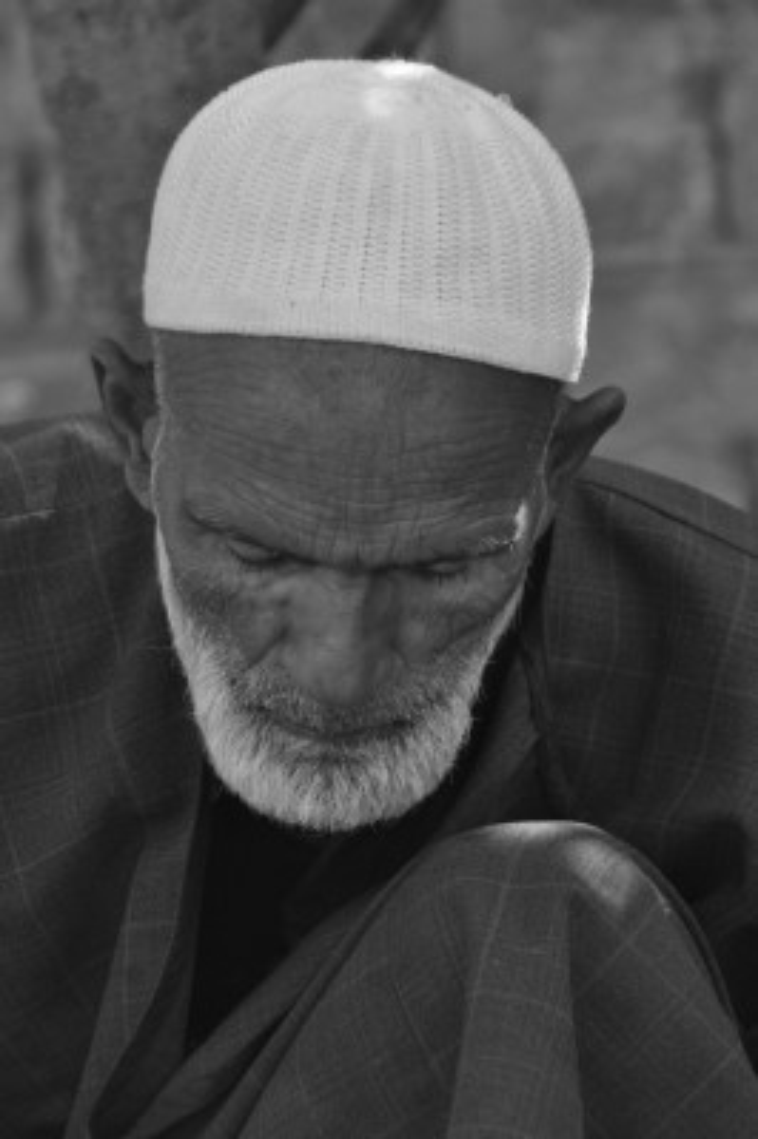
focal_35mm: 450
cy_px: 570
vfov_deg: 4.6
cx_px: 379
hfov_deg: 3.0
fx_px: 14236
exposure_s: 1/500
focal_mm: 300
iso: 800
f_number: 6.3
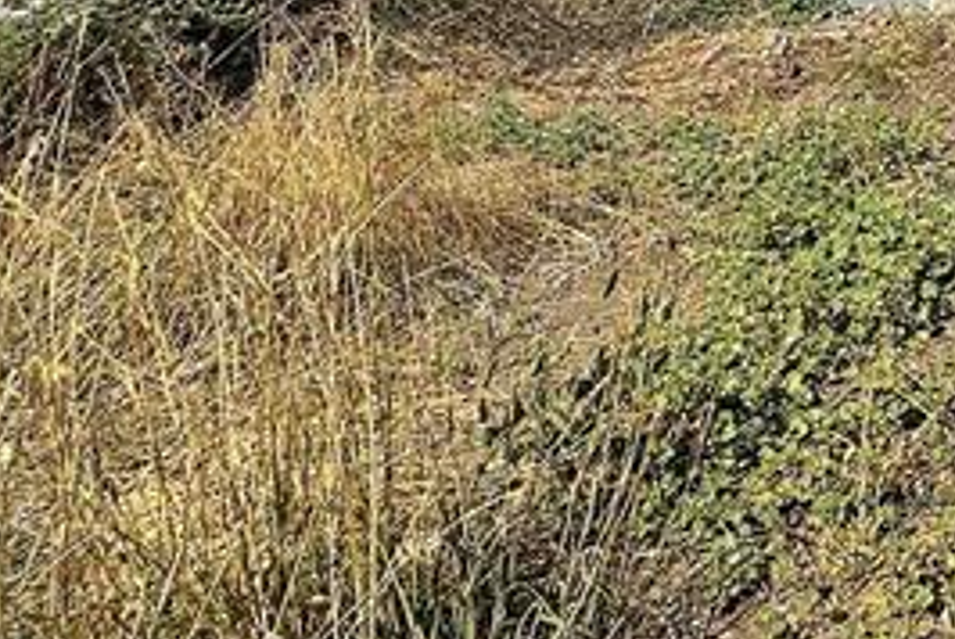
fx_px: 1487
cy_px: -528
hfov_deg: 25.9
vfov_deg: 18.6
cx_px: 1450
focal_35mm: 56
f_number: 2.2
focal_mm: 2.22
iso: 50
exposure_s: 1/3610
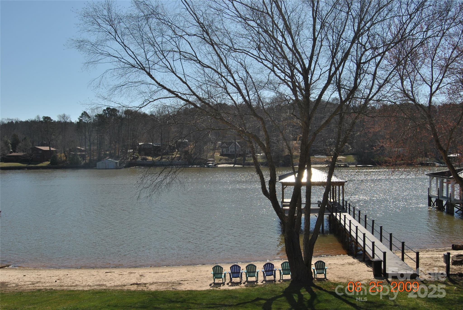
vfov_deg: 38.4
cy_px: 155
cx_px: 232
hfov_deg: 55.1
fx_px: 444
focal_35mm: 34
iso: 100
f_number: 10
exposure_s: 1/400
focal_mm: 23
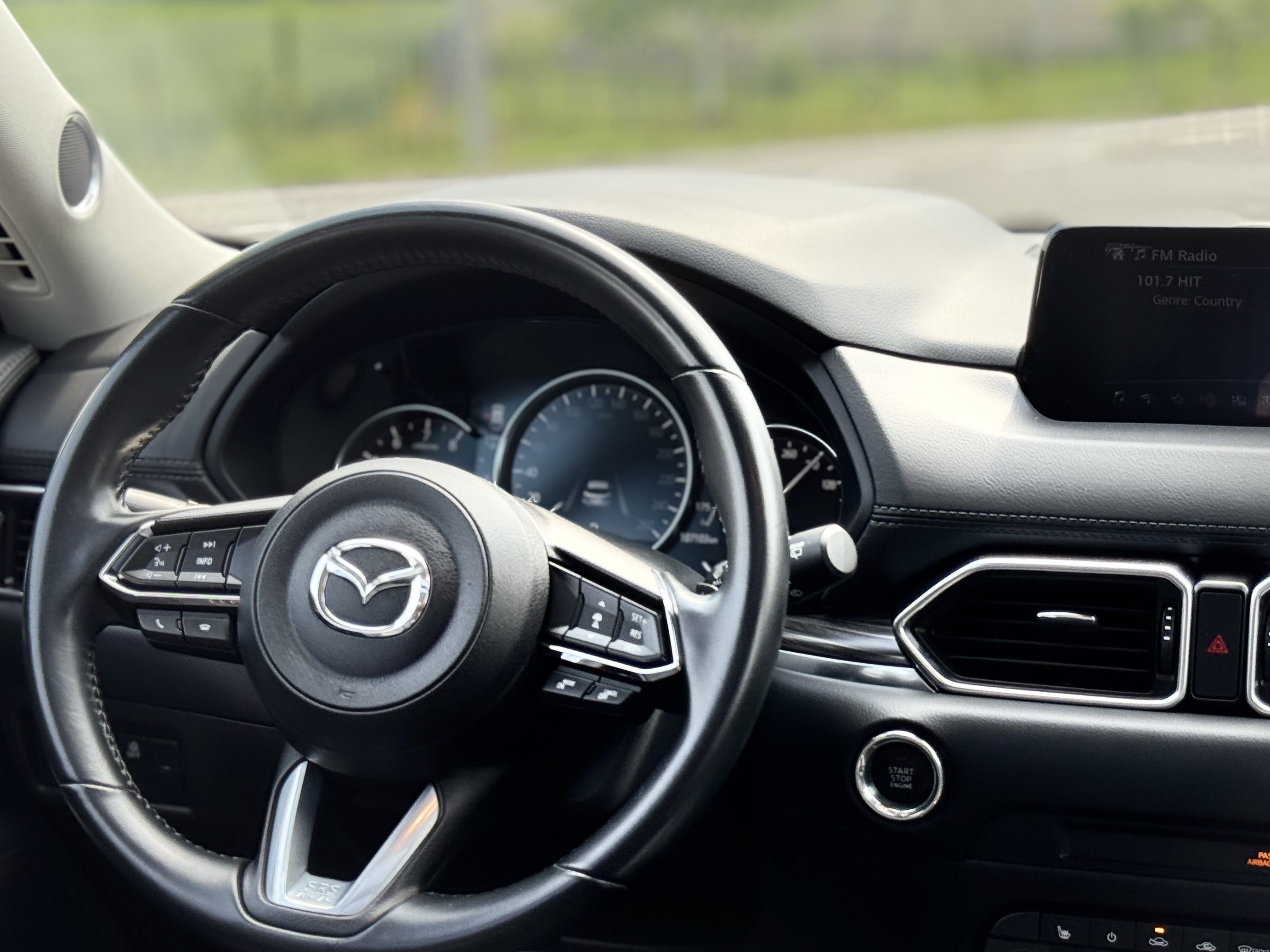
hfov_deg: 27.6
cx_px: 846
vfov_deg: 20.9
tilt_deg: -13.8
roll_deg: +0.7
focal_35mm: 70
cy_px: 652
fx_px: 2568
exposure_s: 1/430
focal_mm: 6.76
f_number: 1.78
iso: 64
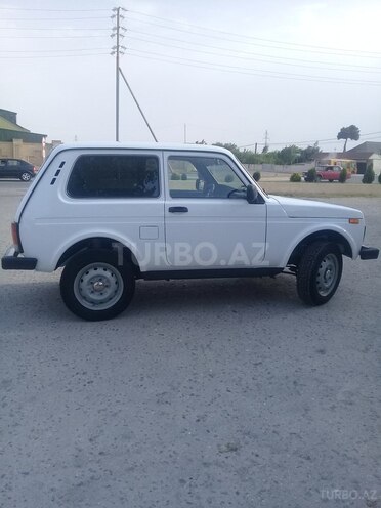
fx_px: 455
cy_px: 254
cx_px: 190
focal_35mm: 31
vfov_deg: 58.4
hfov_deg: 45.4
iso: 50
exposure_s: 1/602
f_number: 2.2
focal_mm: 3.3
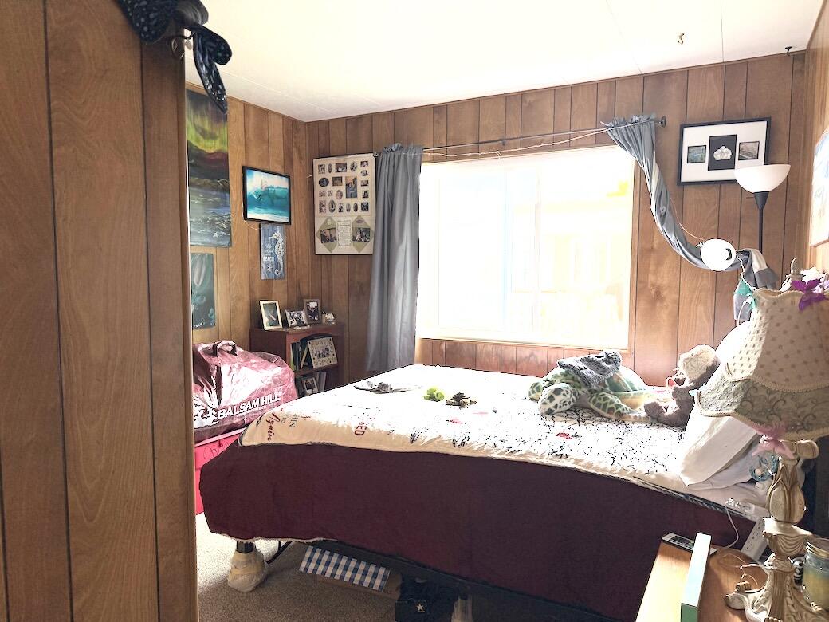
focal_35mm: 24
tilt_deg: -3.6
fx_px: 575
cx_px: 414
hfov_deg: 71.6
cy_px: 311
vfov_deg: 56.8
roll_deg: -0.2
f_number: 1.78
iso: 100
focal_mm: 6.76
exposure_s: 1/130
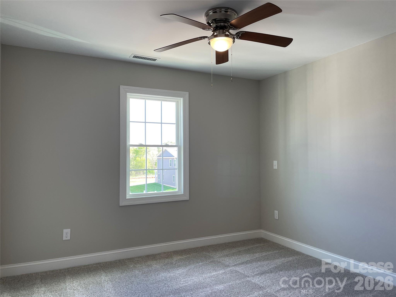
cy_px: 148
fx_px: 297
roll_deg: +0.3
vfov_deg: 53.1
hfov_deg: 67.3
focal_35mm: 26
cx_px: 198
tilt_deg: +2.6
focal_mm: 4.2
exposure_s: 1/120
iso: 80
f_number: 1.6
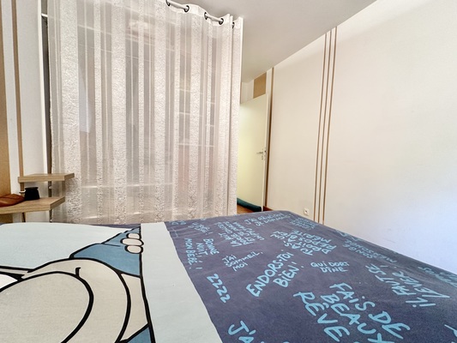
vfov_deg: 85.7
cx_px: 228
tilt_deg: -4.1
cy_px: 172
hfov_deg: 102.1
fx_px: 185
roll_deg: -1.9
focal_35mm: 14
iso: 250
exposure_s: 1/50
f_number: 2.2
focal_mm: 2.22
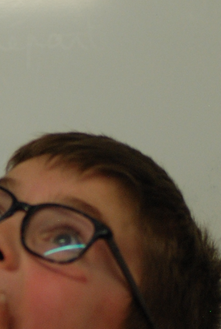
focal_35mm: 293
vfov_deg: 7.0
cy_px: 163
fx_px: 2683
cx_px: -110
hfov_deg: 4.7
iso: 400
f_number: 2.5
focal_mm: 50
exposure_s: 1/250
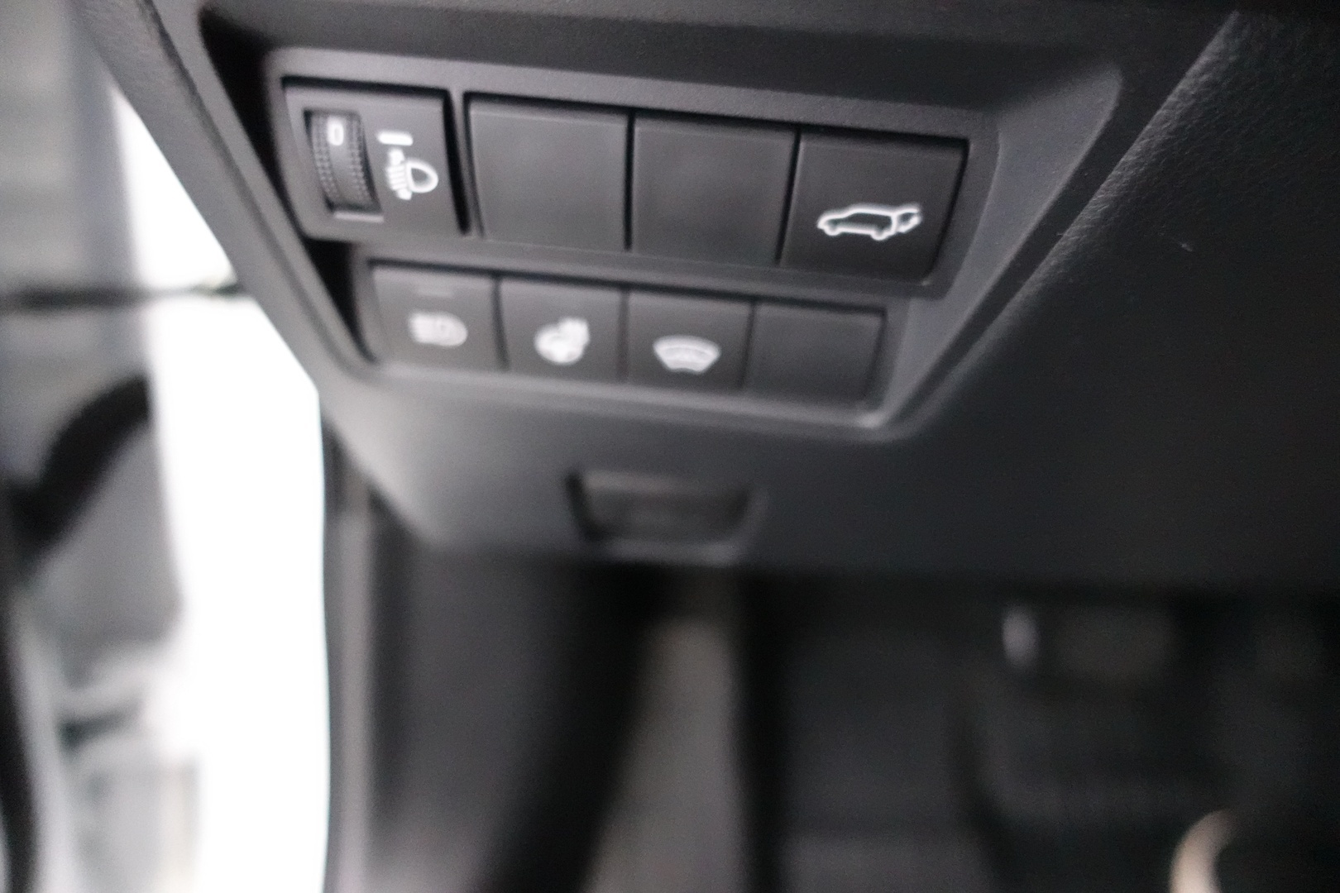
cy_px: 446
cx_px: 670
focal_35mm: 24
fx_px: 893
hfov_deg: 73.7
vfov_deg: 53.1
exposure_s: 1/50
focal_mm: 9.4
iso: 6400
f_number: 1.8
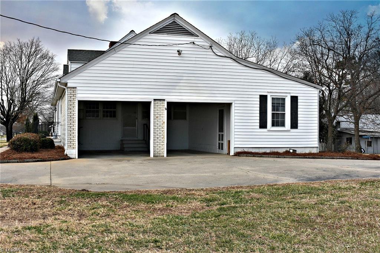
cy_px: 126
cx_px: 190
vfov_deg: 31.8
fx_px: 443
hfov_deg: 46.4
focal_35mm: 42
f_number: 8
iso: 200
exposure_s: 1/500
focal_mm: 28
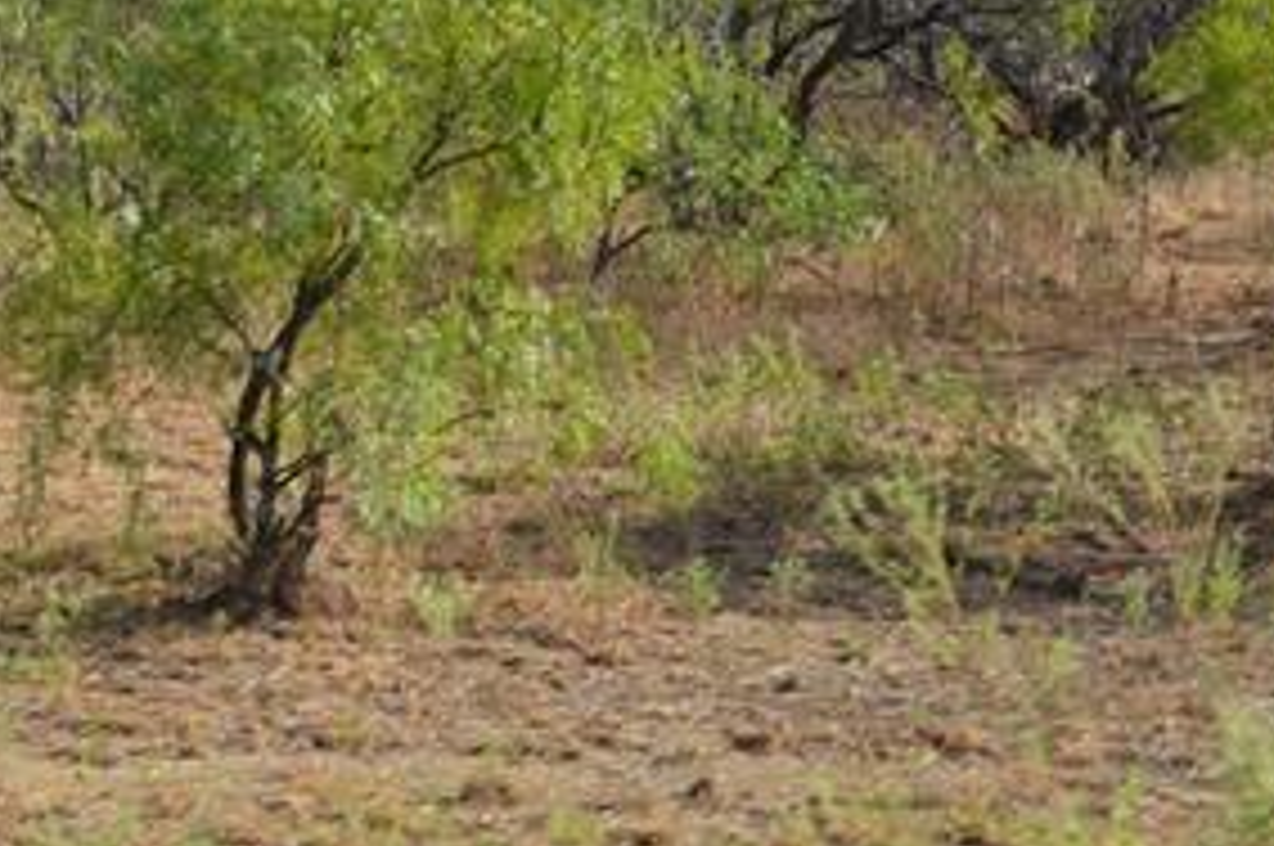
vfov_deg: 11.9
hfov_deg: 16.8
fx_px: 4023
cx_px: -459
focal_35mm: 114
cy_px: 76
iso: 110
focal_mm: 21
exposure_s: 1/250
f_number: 8
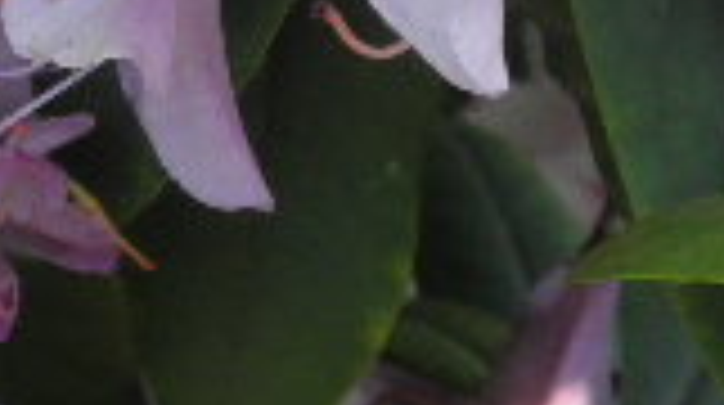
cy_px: -234
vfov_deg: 6.2
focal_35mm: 191
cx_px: 247
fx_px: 3661
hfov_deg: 11.3
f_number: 3.4
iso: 100
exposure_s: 1/80
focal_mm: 7.9
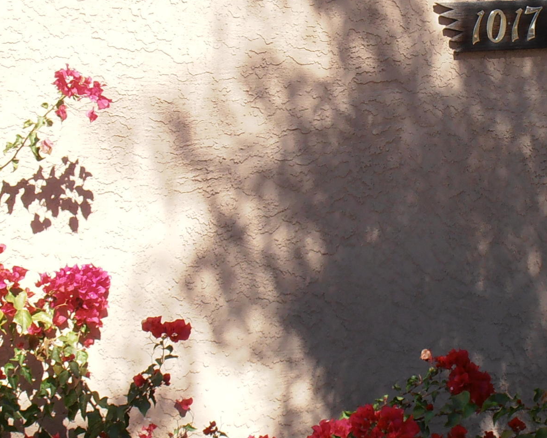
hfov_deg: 20.4
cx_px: 484
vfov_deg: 16.7
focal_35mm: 92
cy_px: 152
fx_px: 1489
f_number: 9.9
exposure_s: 1/60
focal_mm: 6.61
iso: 80
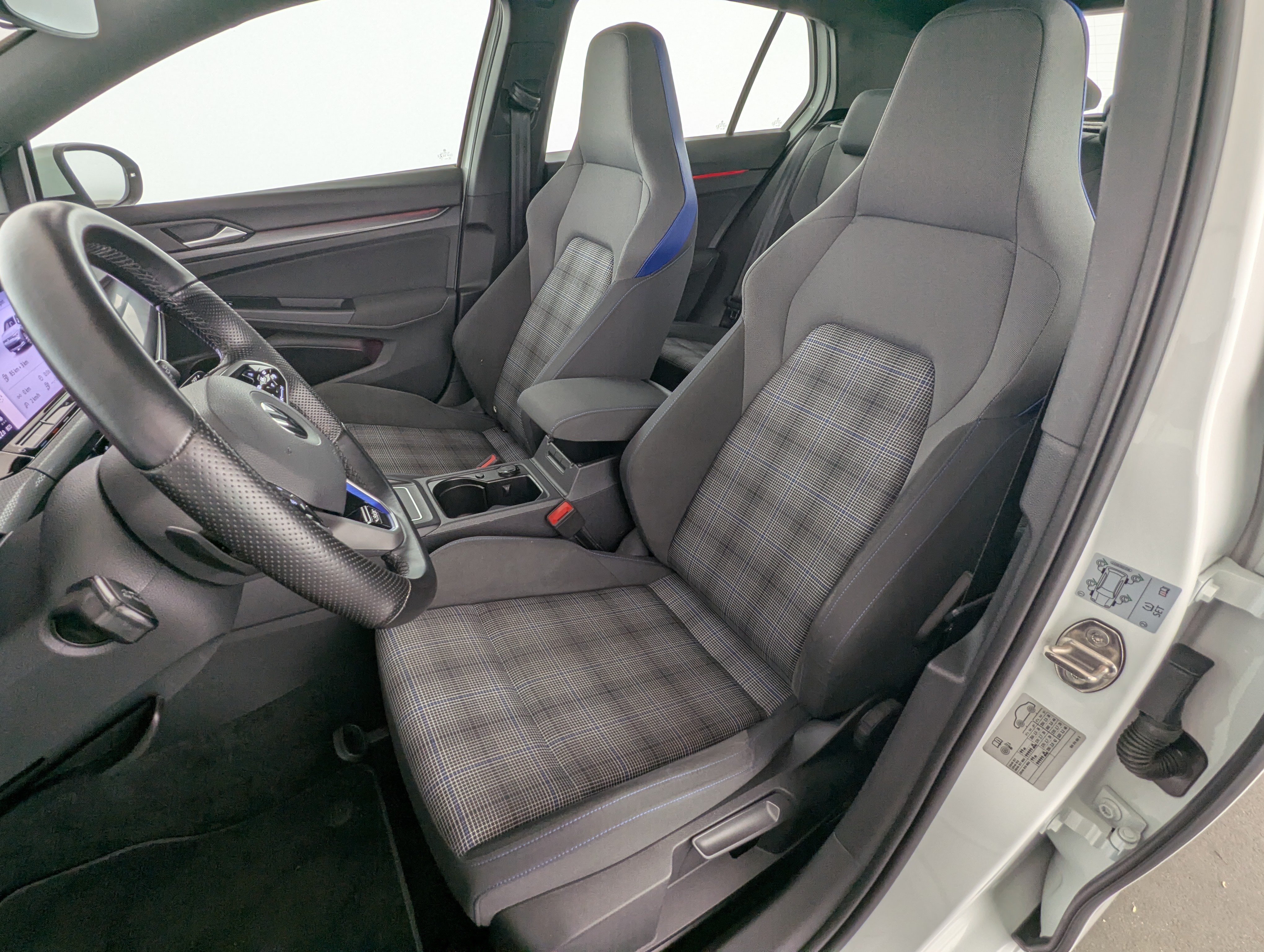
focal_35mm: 16
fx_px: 585
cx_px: 632
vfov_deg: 78.2
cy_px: 476
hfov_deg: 94.4
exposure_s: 1/55.9
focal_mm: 2.35
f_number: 2.2
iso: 45
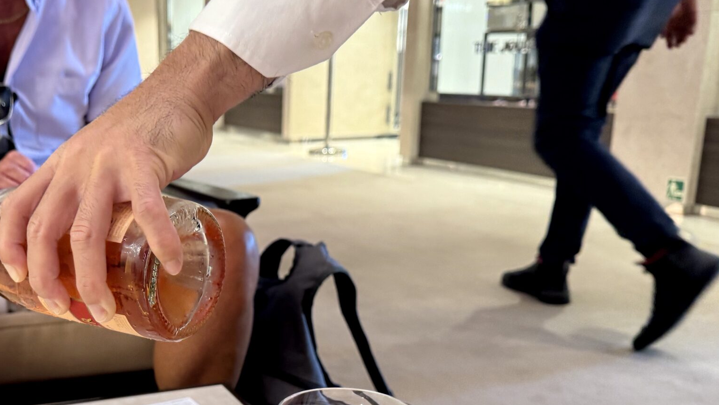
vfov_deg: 26.7
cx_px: 187
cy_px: 314
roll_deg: +0.0
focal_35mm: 44
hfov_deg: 44.9
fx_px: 839
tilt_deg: -13.8
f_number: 1.78
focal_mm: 6.76
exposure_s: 1/60
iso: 200
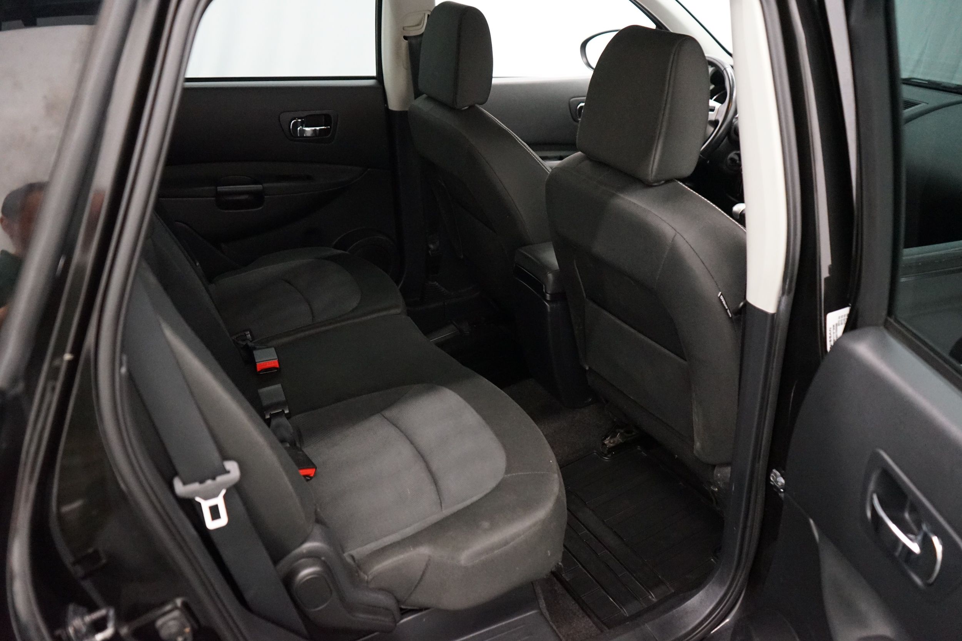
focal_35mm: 28
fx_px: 748
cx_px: 481
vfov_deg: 46.4
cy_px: 320
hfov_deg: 65.5
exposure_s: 1/125
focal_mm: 28
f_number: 3.5
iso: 6400
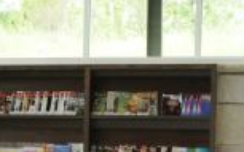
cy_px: 187
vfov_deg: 9.2
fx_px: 929
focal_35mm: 140
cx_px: 13
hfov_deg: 14.8
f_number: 3.5
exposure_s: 1/60
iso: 1000
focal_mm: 28
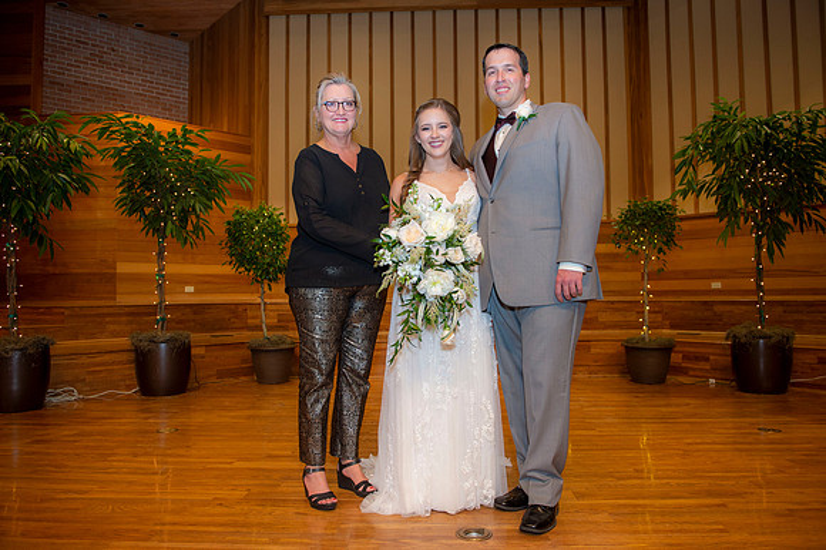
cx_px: 413
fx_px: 596
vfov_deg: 49.5
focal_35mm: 26
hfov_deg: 69.4
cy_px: 275
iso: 800
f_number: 3.5
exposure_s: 1/160
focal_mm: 26
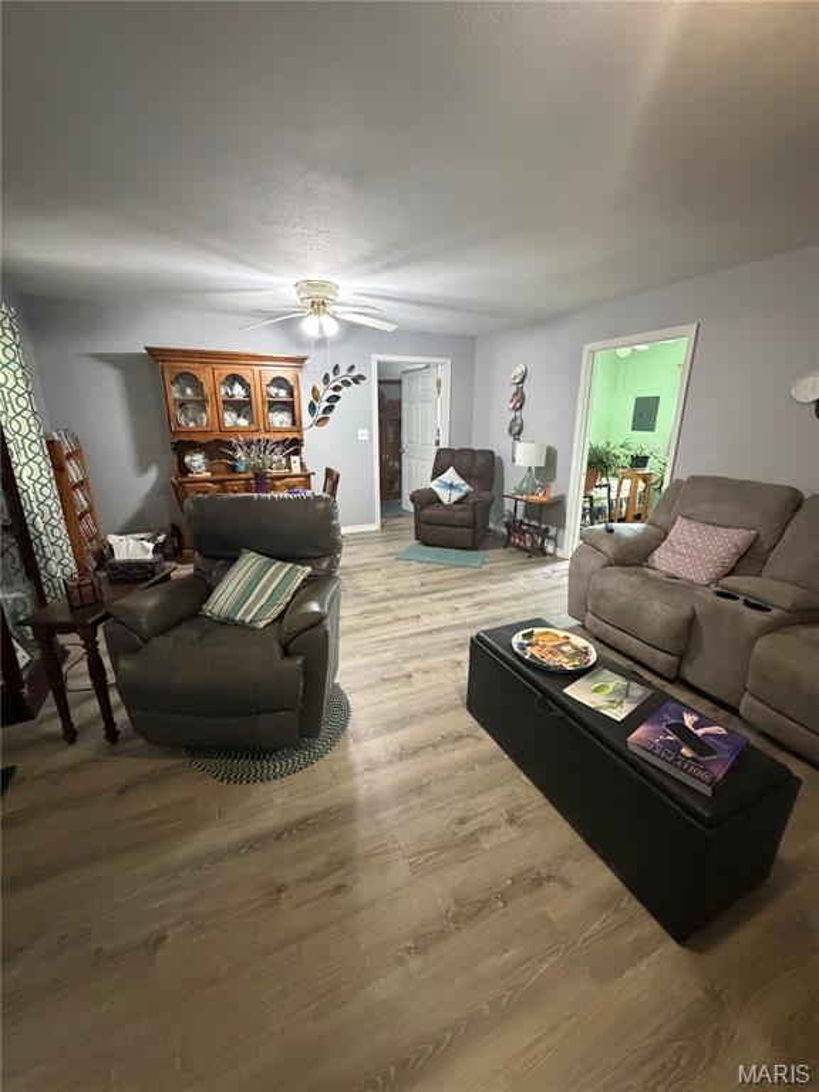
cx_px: 410
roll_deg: -0.4
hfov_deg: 85.7
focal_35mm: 14
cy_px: 546
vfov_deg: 102.1
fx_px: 442
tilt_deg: -16.6
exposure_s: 1/60
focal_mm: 2.22
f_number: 2.2
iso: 1000
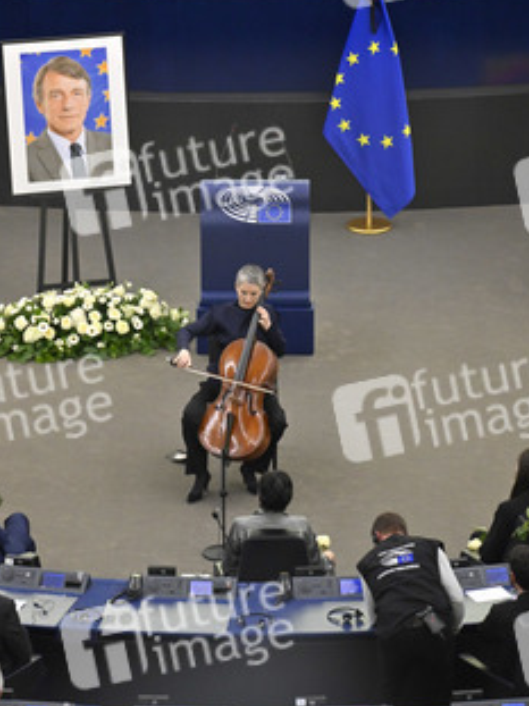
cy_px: 295
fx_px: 4914
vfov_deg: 8.2
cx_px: 243
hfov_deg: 6.2
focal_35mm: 241
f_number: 6
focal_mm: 195
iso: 4000
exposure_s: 1/400
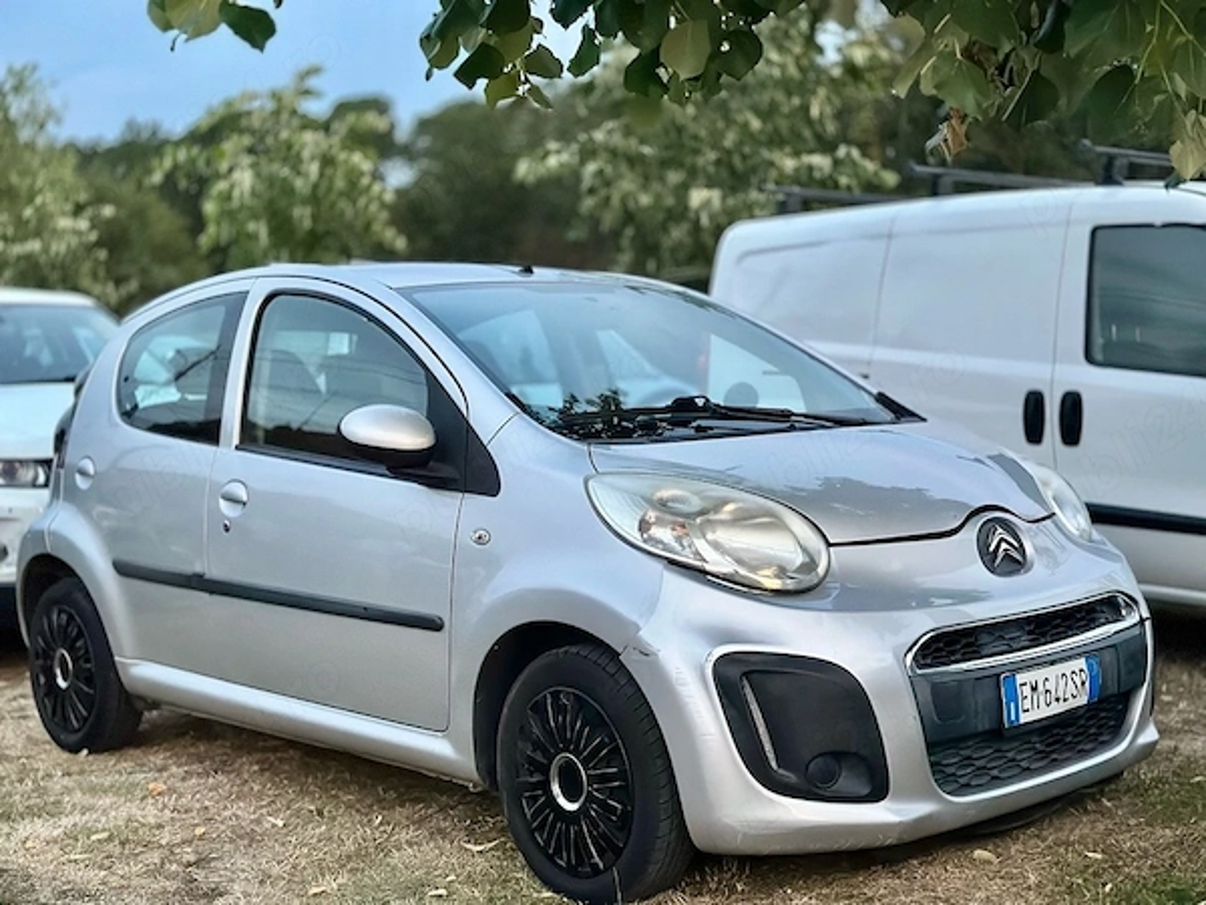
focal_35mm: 48
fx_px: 1672
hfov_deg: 39.7
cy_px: 452
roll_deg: +5.8
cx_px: 603
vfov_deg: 30.3
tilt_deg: -5.5
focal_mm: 6.86
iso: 800
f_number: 1.78
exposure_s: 1/40
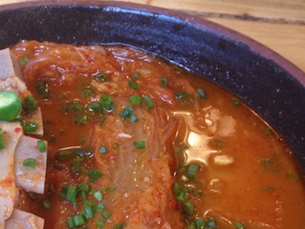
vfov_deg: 15.7
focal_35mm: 93
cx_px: 52
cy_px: 209
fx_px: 820
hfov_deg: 20.8
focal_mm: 4.28
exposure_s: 1/20
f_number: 2.4
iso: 125
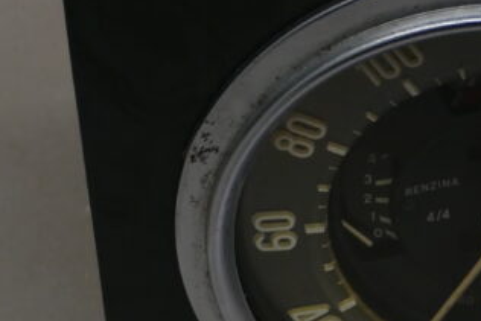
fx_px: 2540
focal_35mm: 190
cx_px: 511
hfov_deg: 10.7
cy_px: 43
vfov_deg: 7.2
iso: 400
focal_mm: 18.17
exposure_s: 1/80
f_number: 3.3
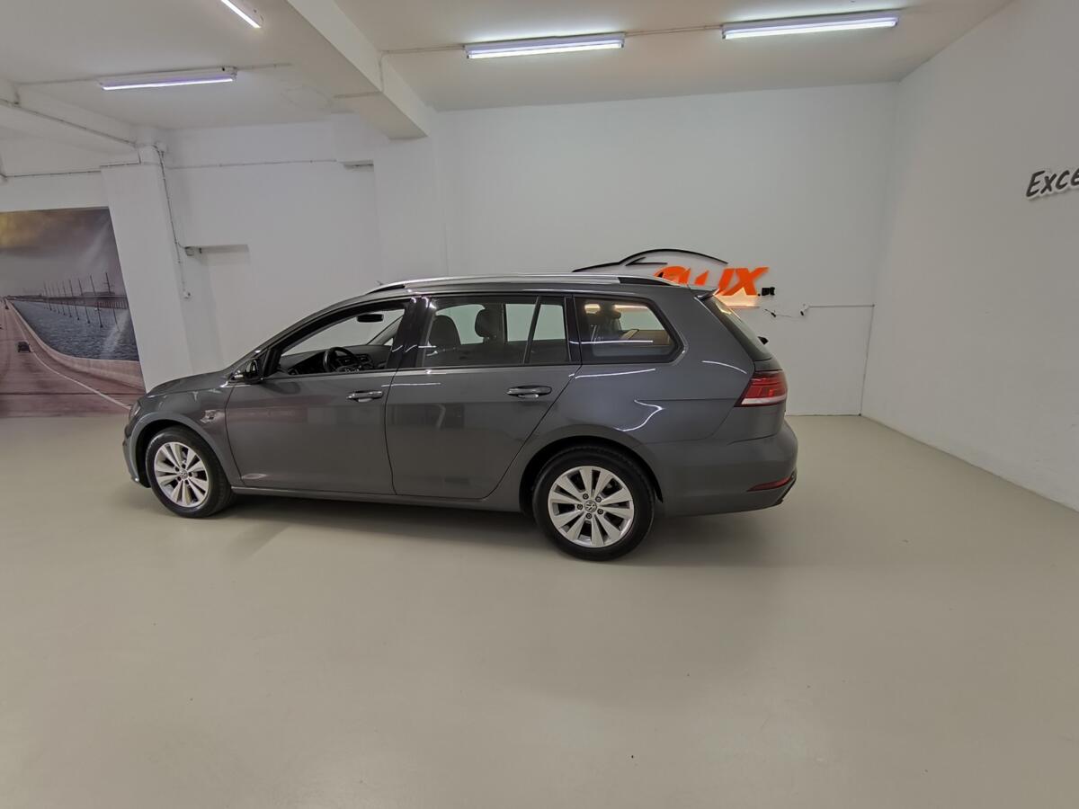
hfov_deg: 94.5
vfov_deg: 78.1
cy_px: 404
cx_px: 540
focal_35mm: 16
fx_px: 499
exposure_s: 1/33.3
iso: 250
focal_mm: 1.65
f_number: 2.2
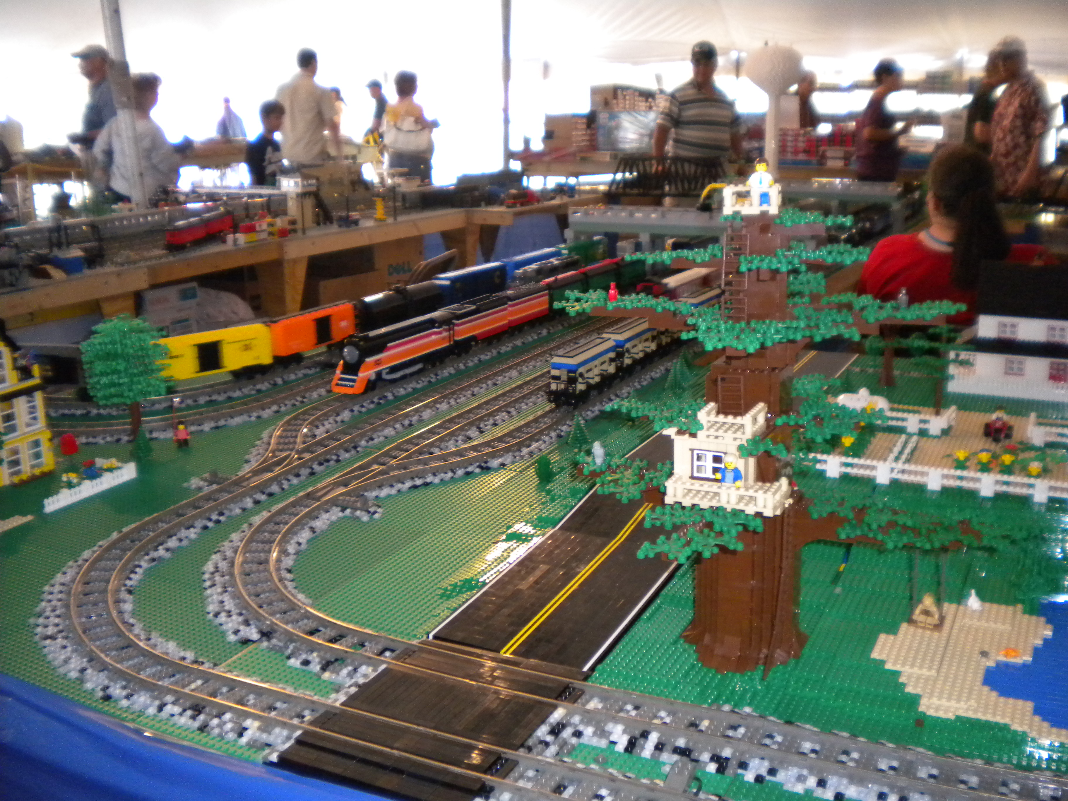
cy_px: 400
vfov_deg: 40.7
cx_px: 534
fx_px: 1080
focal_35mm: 35
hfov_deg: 52.6
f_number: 3.1
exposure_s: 1/30
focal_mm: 6.3
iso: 400
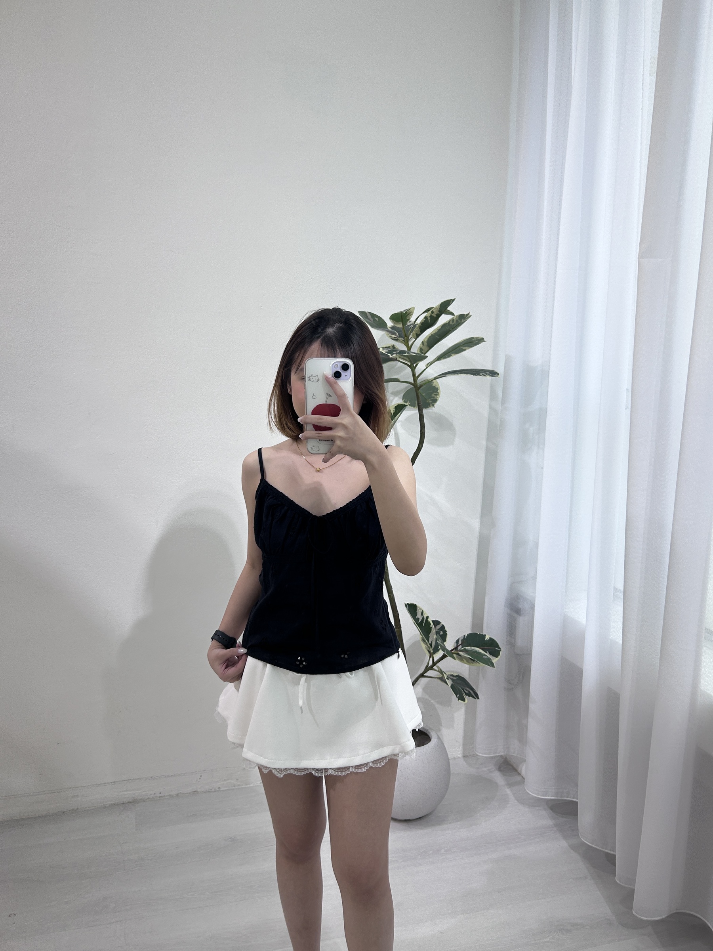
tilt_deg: -7.6
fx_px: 714
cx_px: 356
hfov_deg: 53.1
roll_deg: -1.7
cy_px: 476
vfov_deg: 67.3
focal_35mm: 26
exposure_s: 1/443
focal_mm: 5.7
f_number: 1.5
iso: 50
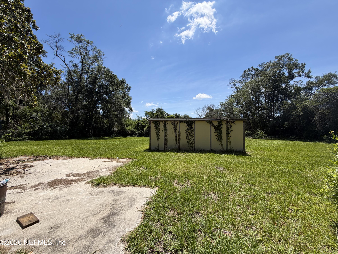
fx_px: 137
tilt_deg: +3.5
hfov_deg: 102.1
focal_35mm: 14
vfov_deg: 85.7
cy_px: 127
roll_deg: +1.4
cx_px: 169
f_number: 2.2
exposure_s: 1/830
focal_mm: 2.22
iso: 20
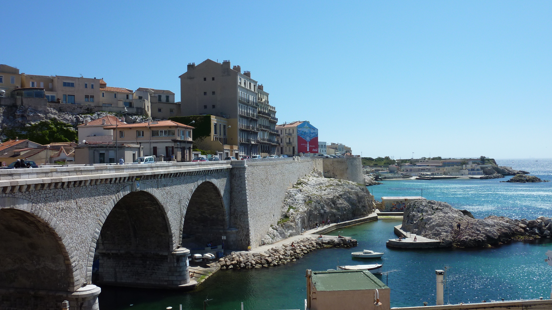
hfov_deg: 59.5
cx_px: 276
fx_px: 483
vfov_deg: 35.6
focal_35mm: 33
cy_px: 163
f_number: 5.6
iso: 80
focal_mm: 5
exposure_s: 1/500
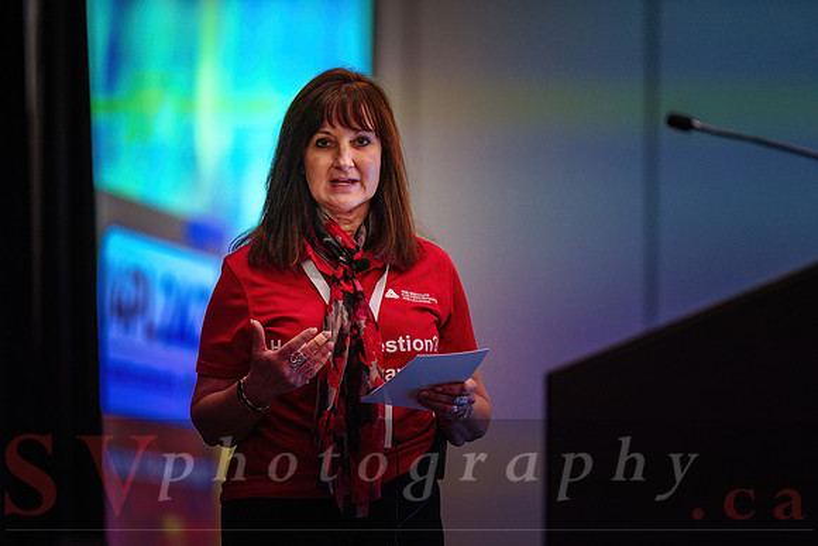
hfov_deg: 10.3
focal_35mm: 200
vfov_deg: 6.9
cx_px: 409
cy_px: 273
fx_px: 4545
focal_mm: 200
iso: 3200
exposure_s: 1/250
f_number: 2.8
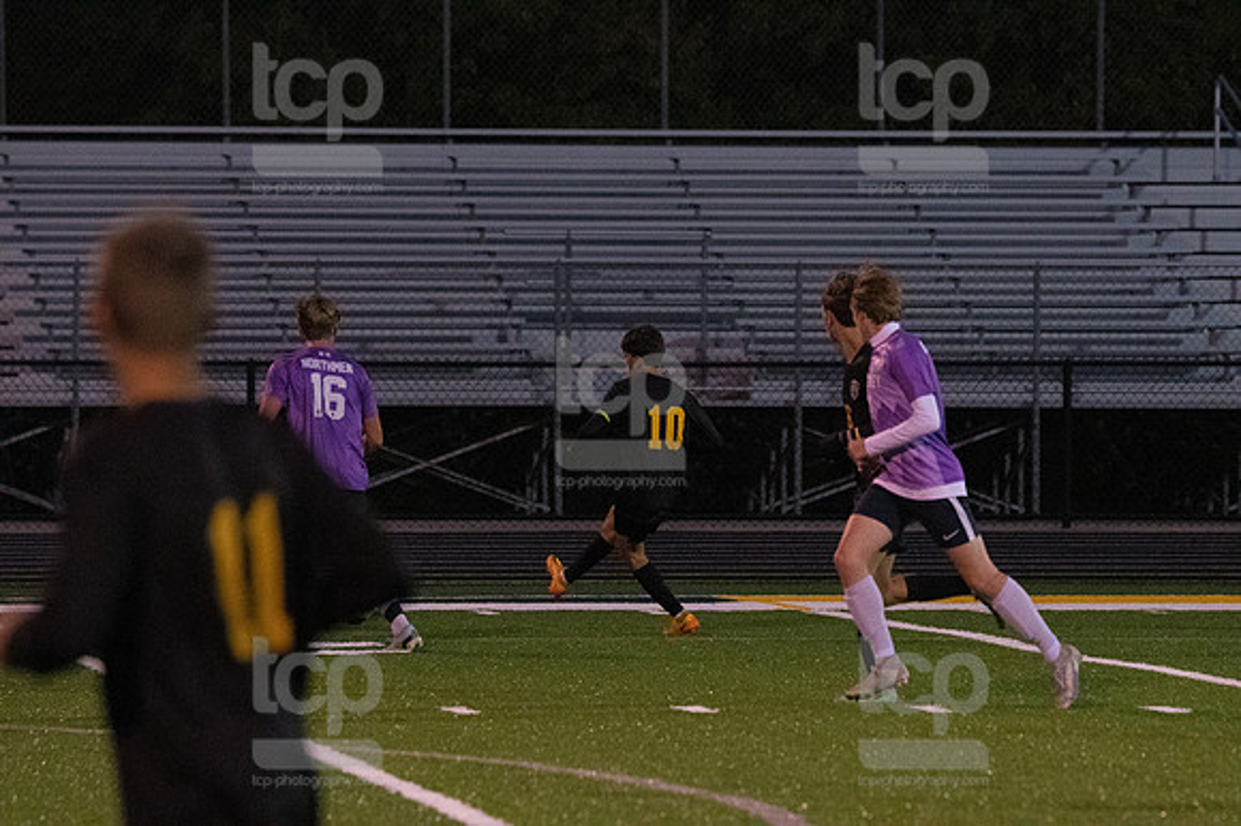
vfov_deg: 4.6
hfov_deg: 6.9
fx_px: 10335
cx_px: 620
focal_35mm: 300
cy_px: 413
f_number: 4.5
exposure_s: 1/1250
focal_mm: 200
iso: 6400
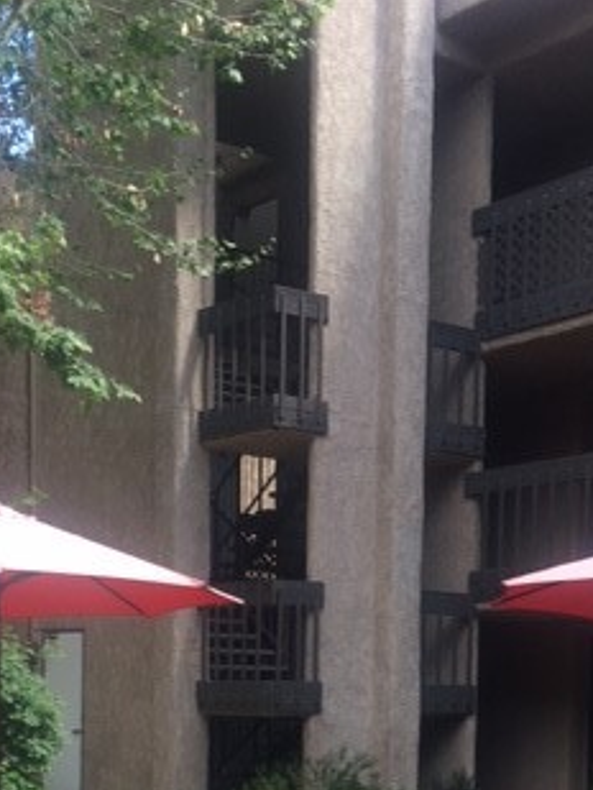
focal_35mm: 60
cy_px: 813
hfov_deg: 24.4
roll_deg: +0.2
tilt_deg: -3.5
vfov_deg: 29.7
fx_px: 1370
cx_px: 296
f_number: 2.2
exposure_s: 1/177
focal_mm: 4.15
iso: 25
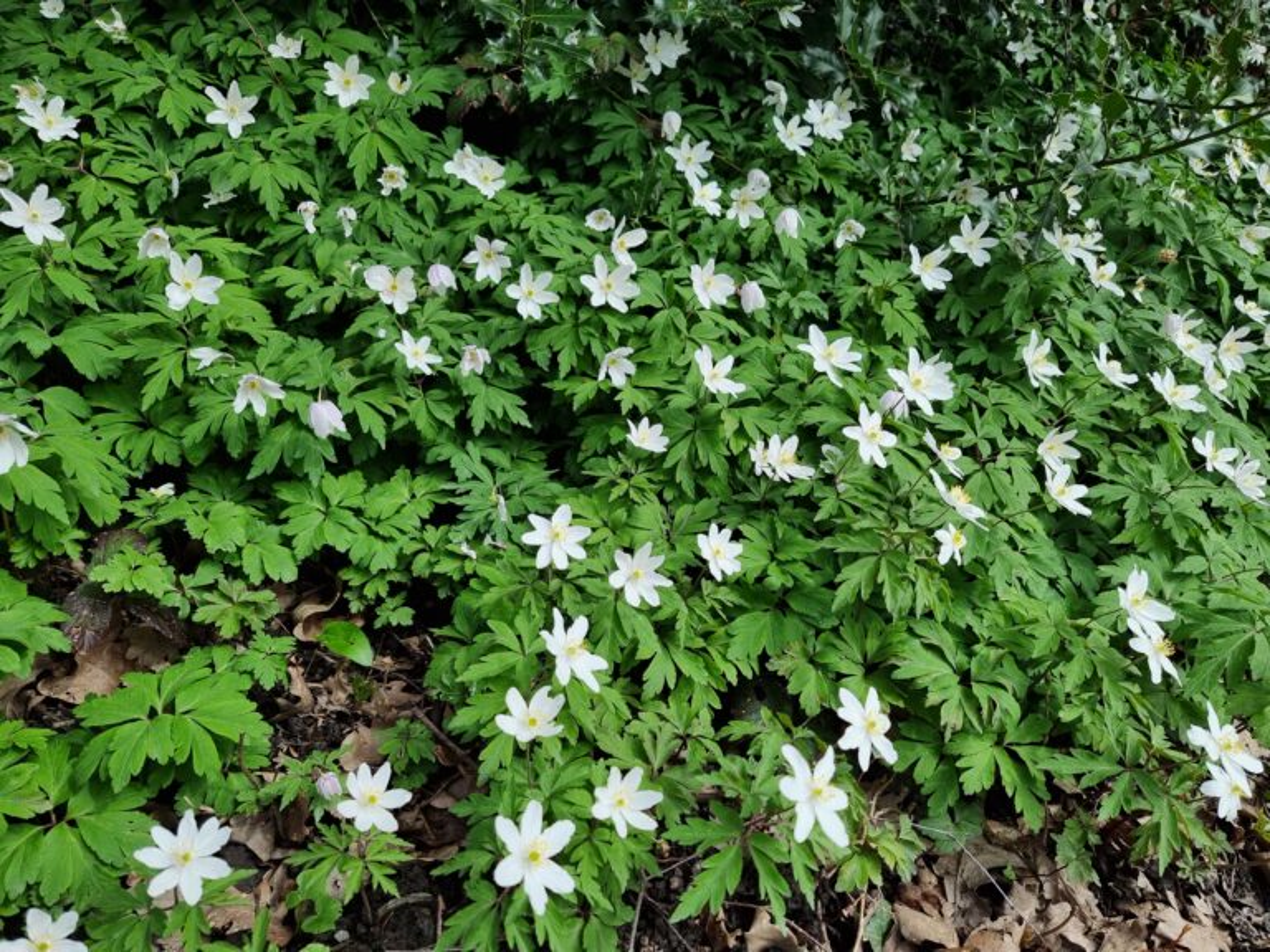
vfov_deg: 56.8
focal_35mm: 24
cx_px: 635
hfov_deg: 71.6
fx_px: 881
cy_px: 476
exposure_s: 1/329
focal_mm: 6.7
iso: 50
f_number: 1.8
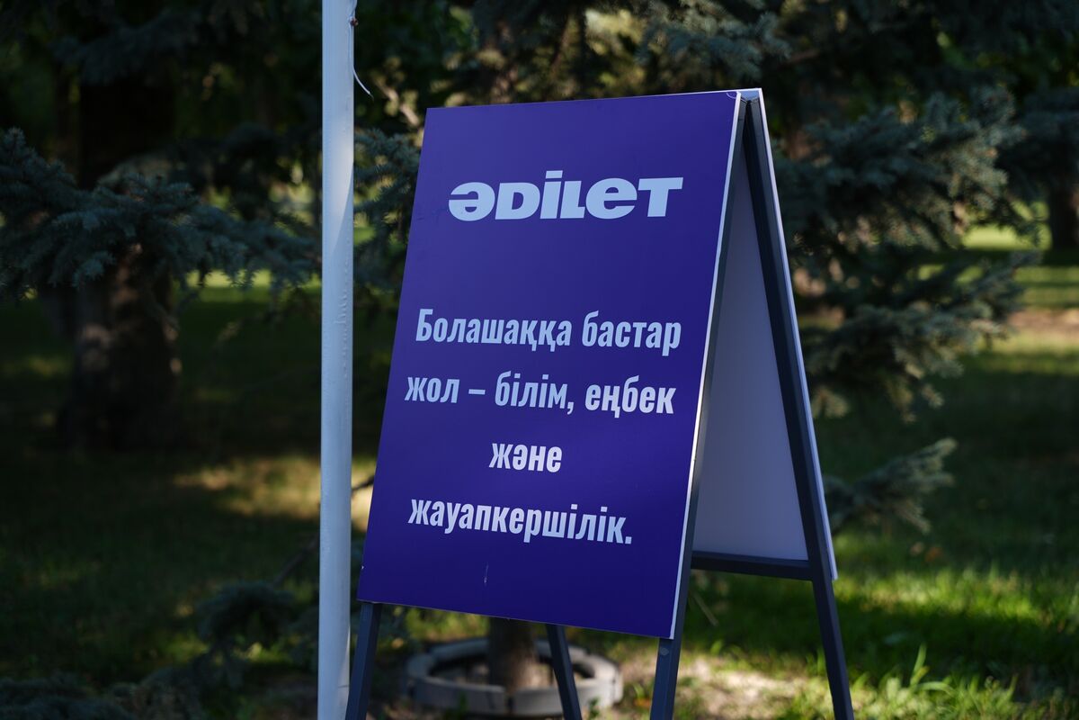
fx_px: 2098
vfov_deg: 19.5
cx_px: 540
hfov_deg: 28.8
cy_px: 360
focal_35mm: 70
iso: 50
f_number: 2.8
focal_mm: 70
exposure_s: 1/160
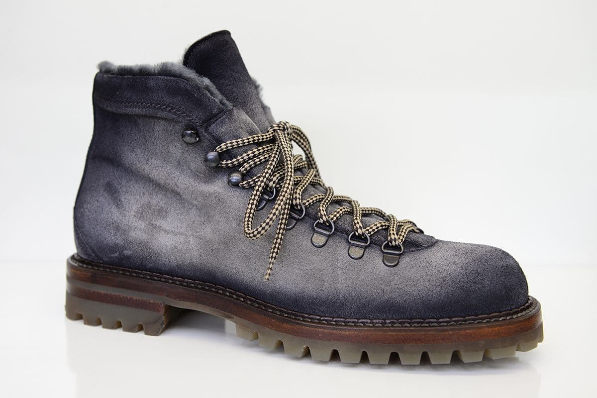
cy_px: 199
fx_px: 796
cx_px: 298
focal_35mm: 48
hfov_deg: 41.1
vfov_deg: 28.1
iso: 640
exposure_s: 1/250
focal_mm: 48
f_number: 5.6
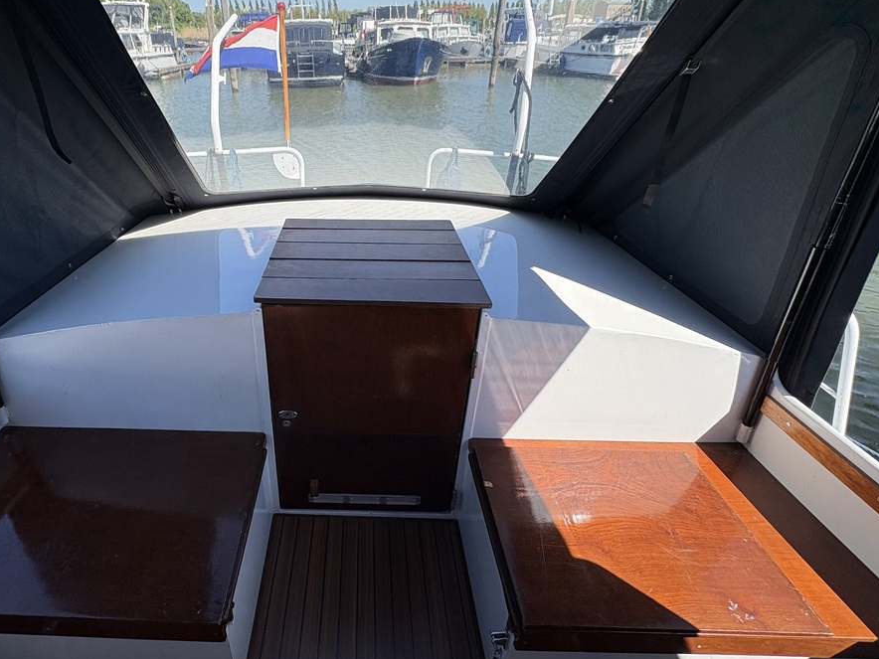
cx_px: 349
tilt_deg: -27.6
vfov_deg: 68.3
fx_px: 482
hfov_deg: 83.6
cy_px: 277
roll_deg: +1.0
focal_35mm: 19
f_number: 2.2
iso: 40
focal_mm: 2.22
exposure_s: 1/1020
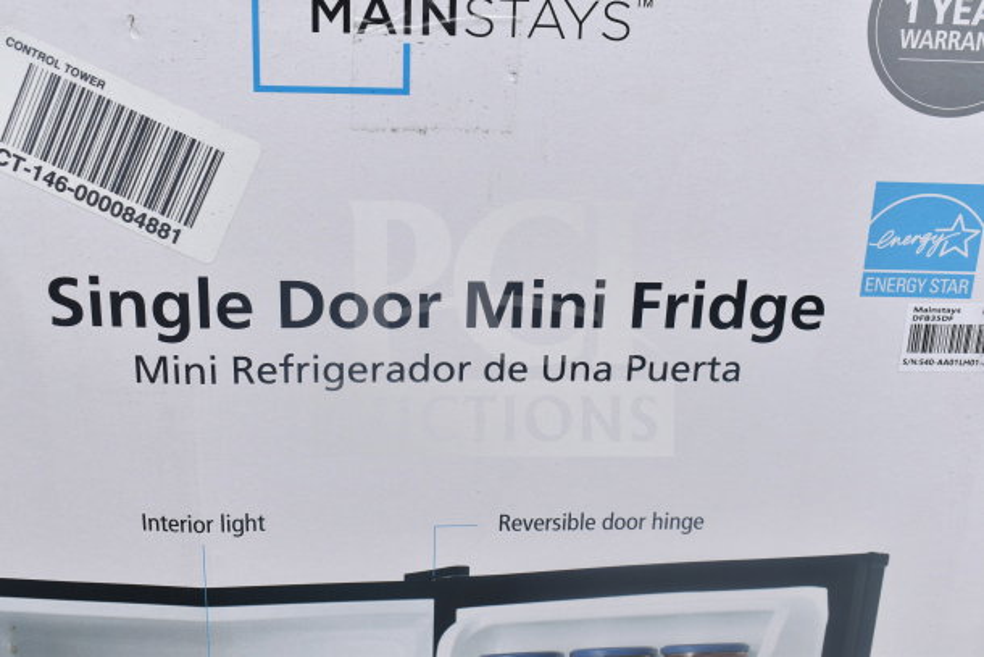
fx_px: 1271
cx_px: 492
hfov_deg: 42.3
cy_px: 328
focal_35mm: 46
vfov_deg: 29.0
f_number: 8
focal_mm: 31
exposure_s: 1/250
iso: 200
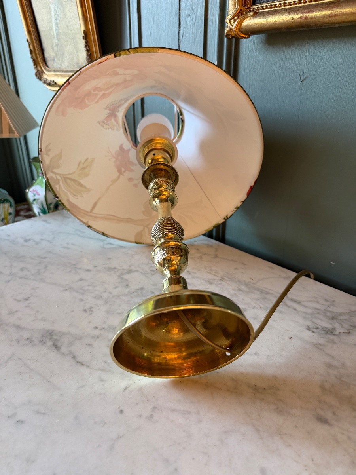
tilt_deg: -25.2
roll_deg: -0.7
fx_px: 329
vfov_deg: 71.6
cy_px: 238
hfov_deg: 56.8
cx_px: 178
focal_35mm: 24
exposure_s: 1/50
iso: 250
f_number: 1.78
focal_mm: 6.76
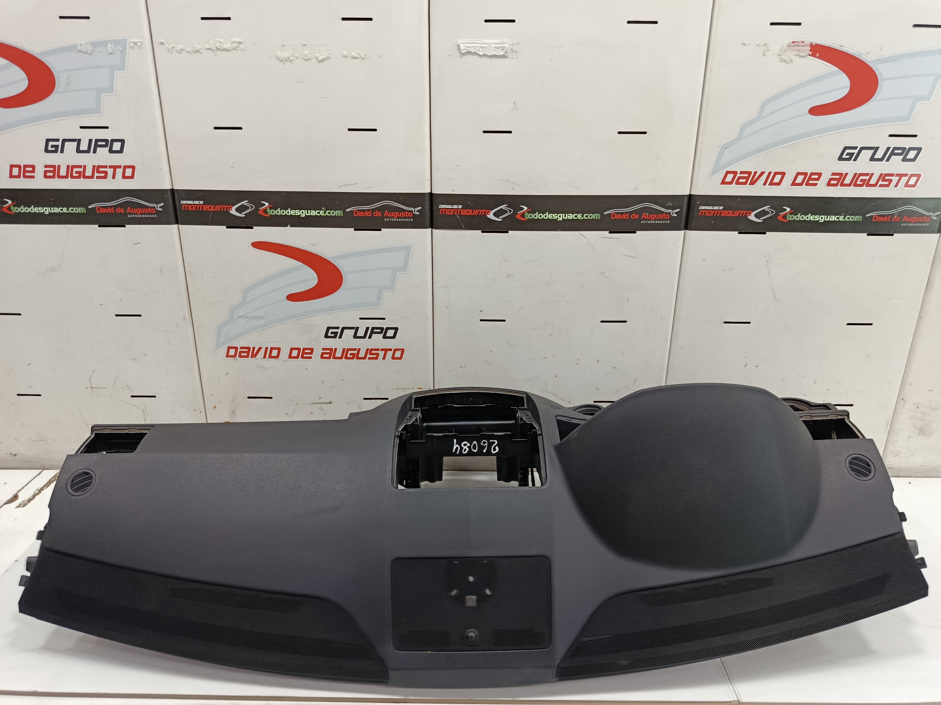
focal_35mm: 24
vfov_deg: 56.8
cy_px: 352
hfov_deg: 71.6
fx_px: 652
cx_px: 470
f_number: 1.7
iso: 671
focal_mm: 5.24
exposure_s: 1/50
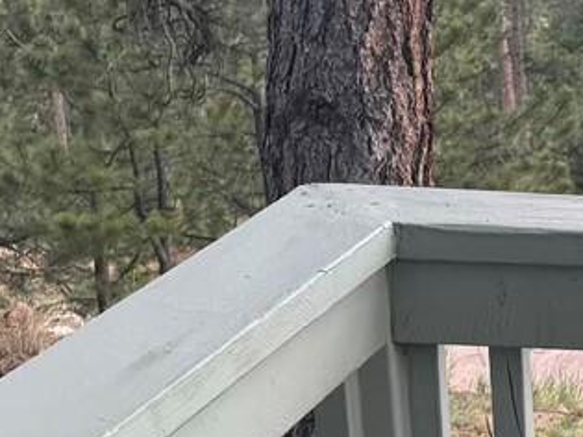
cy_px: 489
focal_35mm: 122
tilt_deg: -22.8
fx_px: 2054
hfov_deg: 14.9
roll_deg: -0.1
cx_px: 888
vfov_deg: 11.9
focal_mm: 6.76
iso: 80
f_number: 1.78
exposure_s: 1/535
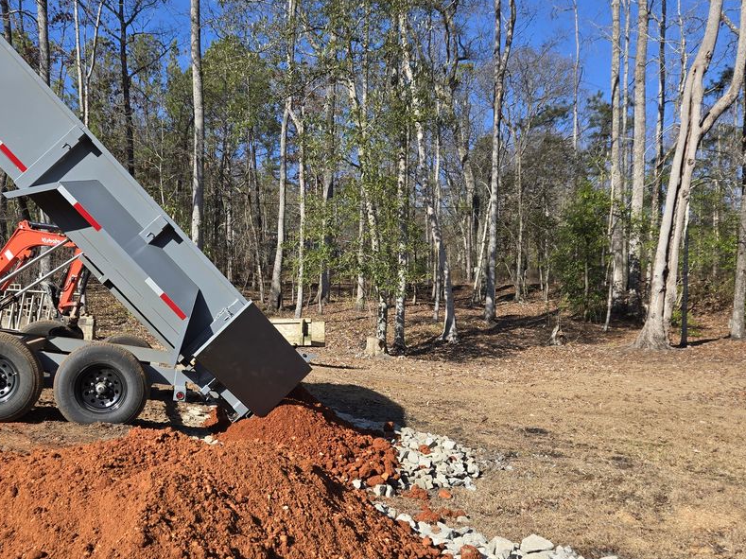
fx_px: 754
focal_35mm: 35
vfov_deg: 40.3
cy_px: 363
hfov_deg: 52.3
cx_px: 303
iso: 25
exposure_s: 1/1659
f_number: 1.8
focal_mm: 5.4
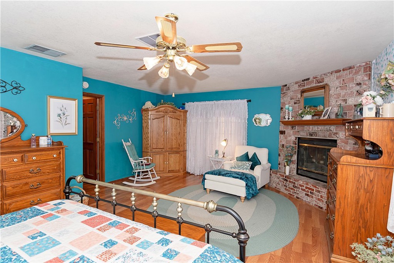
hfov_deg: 86.9
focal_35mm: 19
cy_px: 132
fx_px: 208
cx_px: 197
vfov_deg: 64.6
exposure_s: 1/60
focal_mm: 13
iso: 320
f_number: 5.6
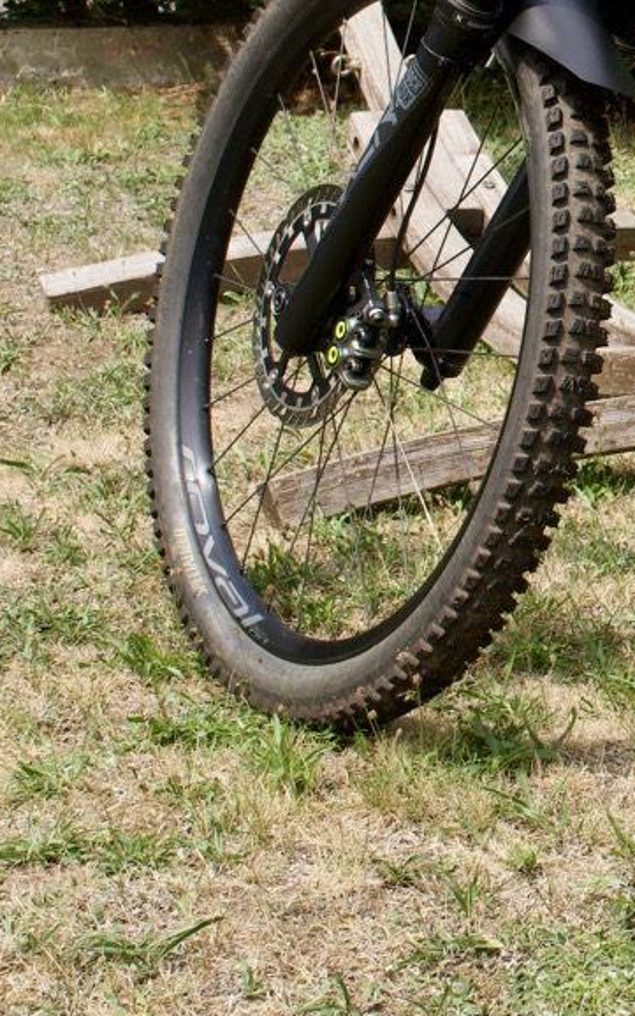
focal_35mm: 108
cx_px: 1025
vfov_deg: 19.2
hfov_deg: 11.5
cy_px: 236
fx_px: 2984
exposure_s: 1/200
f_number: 8
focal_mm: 21.2
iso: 100
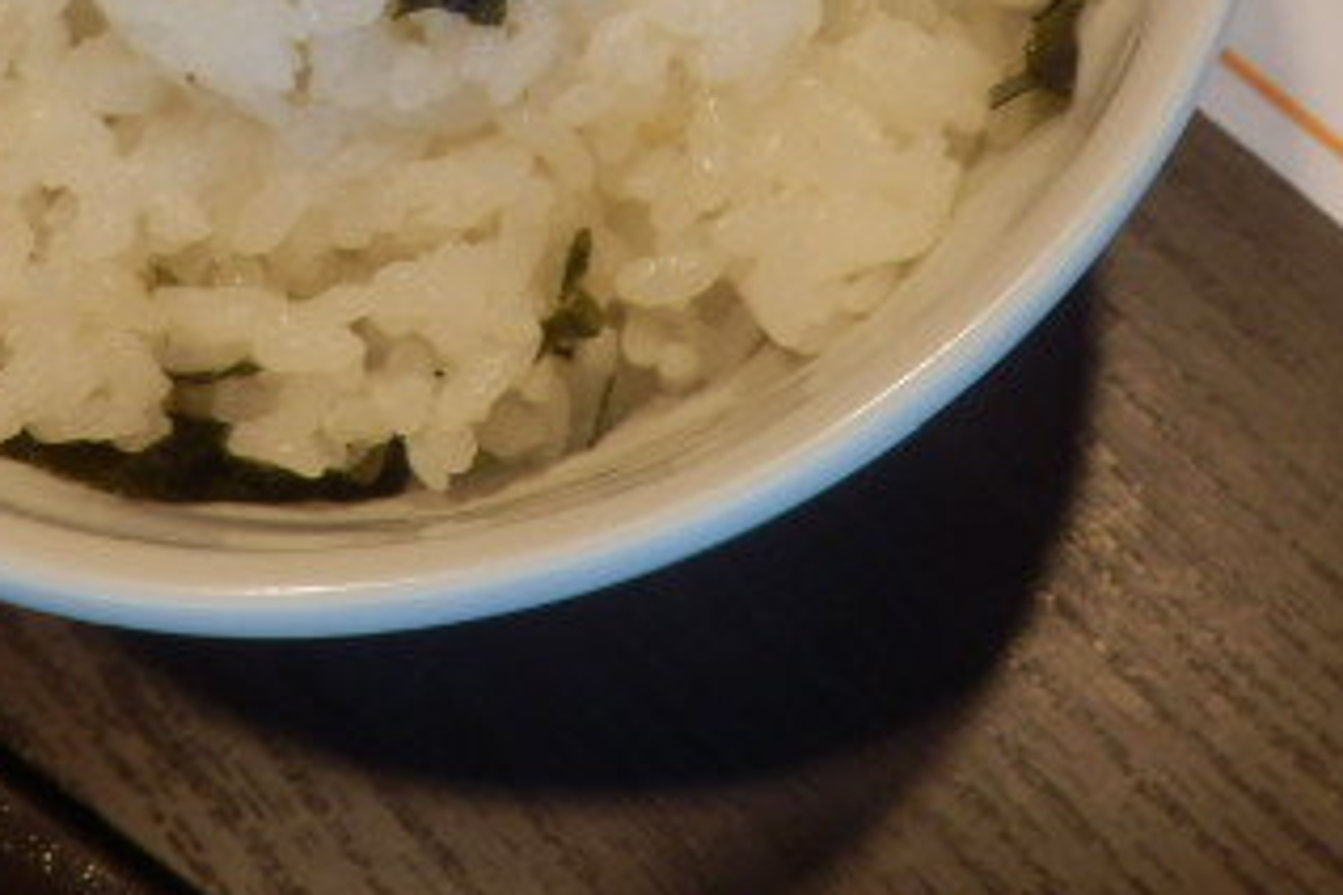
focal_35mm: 69
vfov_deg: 19.0
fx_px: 2574
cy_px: -80
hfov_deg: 29.0
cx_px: 414
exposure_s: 1/30
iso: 160
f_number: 3.7
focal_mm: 5.9
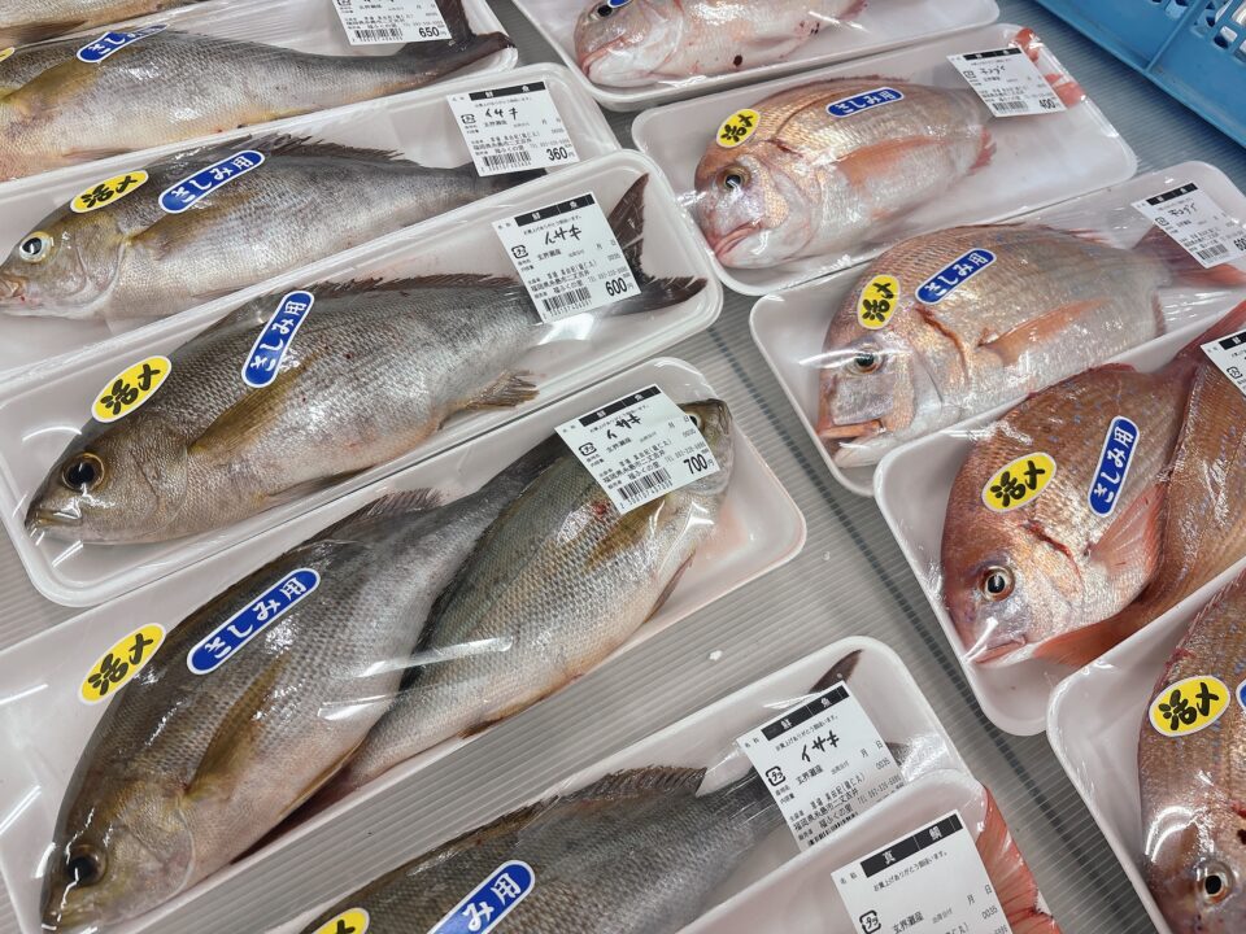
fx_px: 936
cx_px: 623
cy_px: 467
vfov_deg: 53.1
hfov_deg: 67.3
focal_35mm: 26
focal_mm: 5.96
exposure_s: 1/120
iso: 100
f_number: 1.6
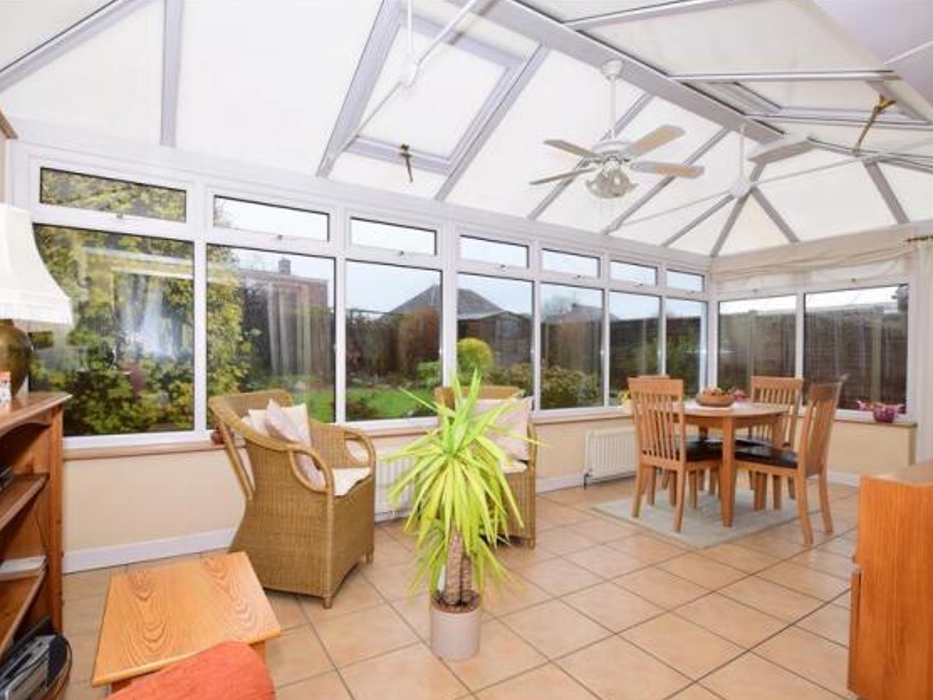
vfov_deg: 74.7
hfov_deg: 91.0
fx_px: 458
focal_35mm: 17
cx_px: 455
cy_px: 360
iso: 400
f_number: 5.6
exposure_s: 1/80
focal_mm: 10
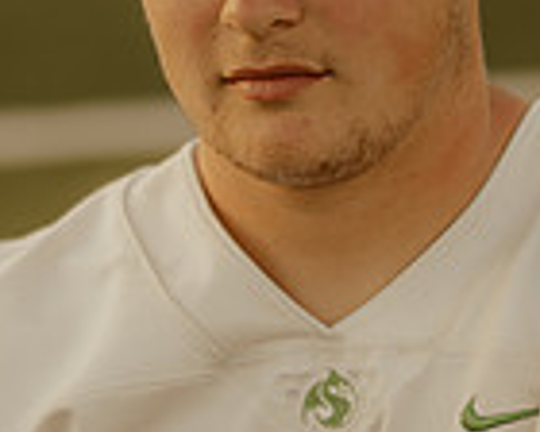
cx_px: 235
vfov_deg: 6.8
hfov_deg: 8.5
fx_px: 3612
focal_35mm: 226
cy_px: 274
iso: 64
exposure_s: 1/400
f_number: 1.4
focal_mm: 50
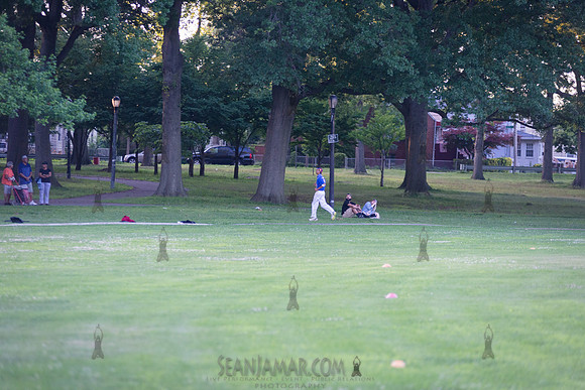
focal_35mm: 155
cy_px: 195
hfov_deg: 13.2
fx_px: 2519
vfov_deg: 8.9
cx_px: 292
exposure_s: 1/800
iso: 1600
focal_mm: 155
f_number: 2.8
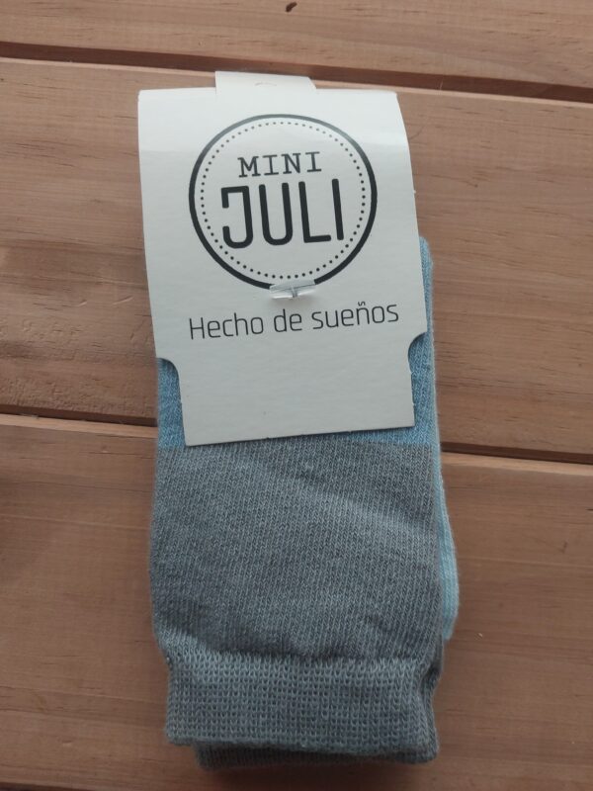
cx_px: 296
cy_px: 396
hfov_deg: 46.8
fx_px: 685
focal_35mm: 30
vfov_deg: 60.0
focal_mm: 4.6
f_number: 1.8
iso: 80
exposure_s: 1/120
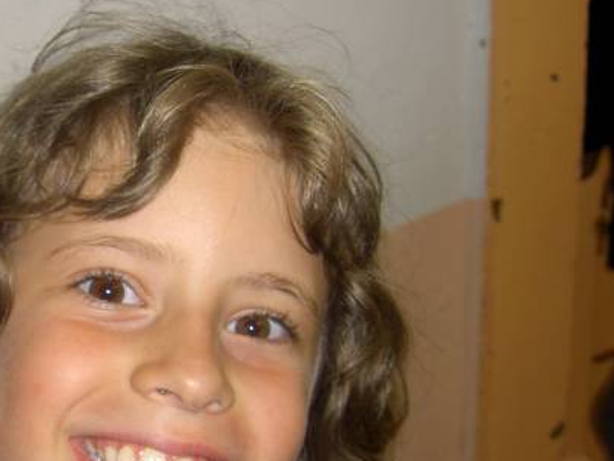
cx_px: 34
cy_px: 438
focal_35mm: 78
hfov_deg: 24.2
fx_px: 1384
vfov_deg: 18.5
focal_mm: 8
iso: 100
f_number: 2.8
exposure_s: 1/60
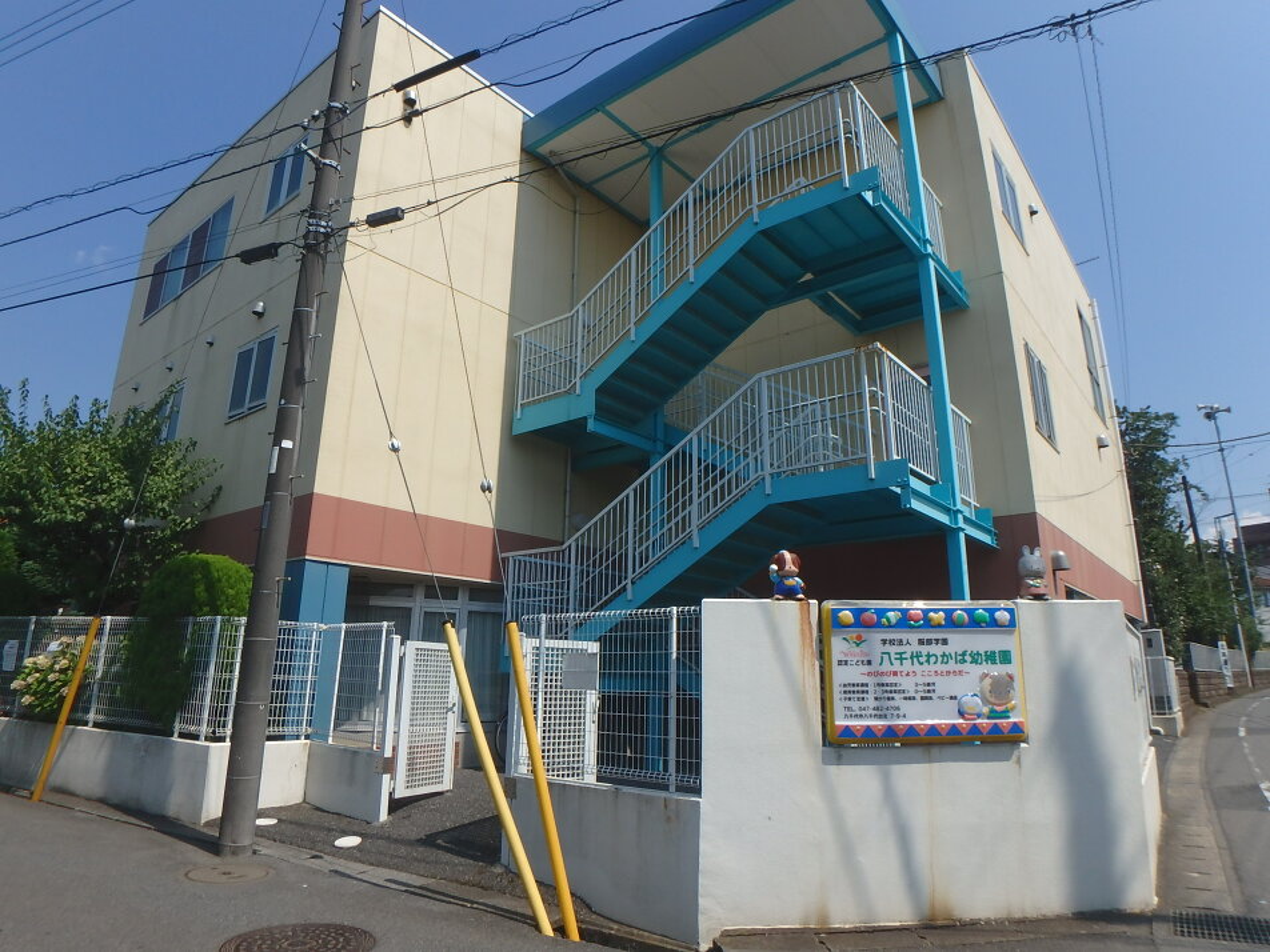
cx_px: 635
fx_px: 770
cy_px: 476
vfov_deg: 63.4
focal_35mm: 21
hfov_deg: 79.0
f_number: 6
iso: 125
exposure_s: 1/640
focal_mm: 3.7
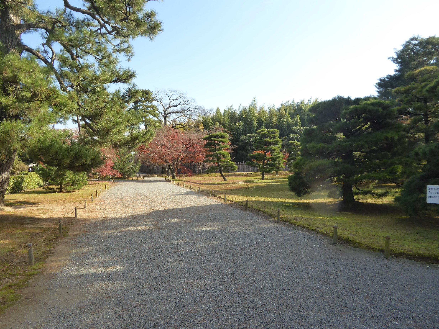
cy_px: 162
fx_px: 330
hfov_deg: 67.3
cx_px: 213
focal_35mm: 26
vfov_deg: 53.1
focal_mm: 4.3
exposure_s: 1/400
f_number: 3.3
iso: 160
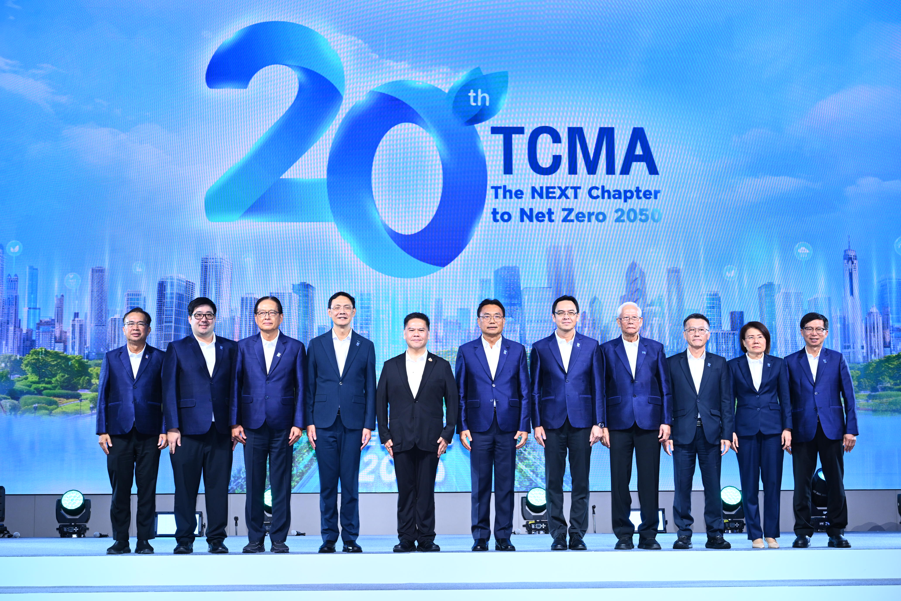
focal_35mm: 54
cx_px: 450
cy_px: 300
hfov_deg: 36.9
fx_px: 1351
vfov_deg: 25.1
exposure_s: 1/200
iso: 1000
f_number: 5
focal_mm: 54
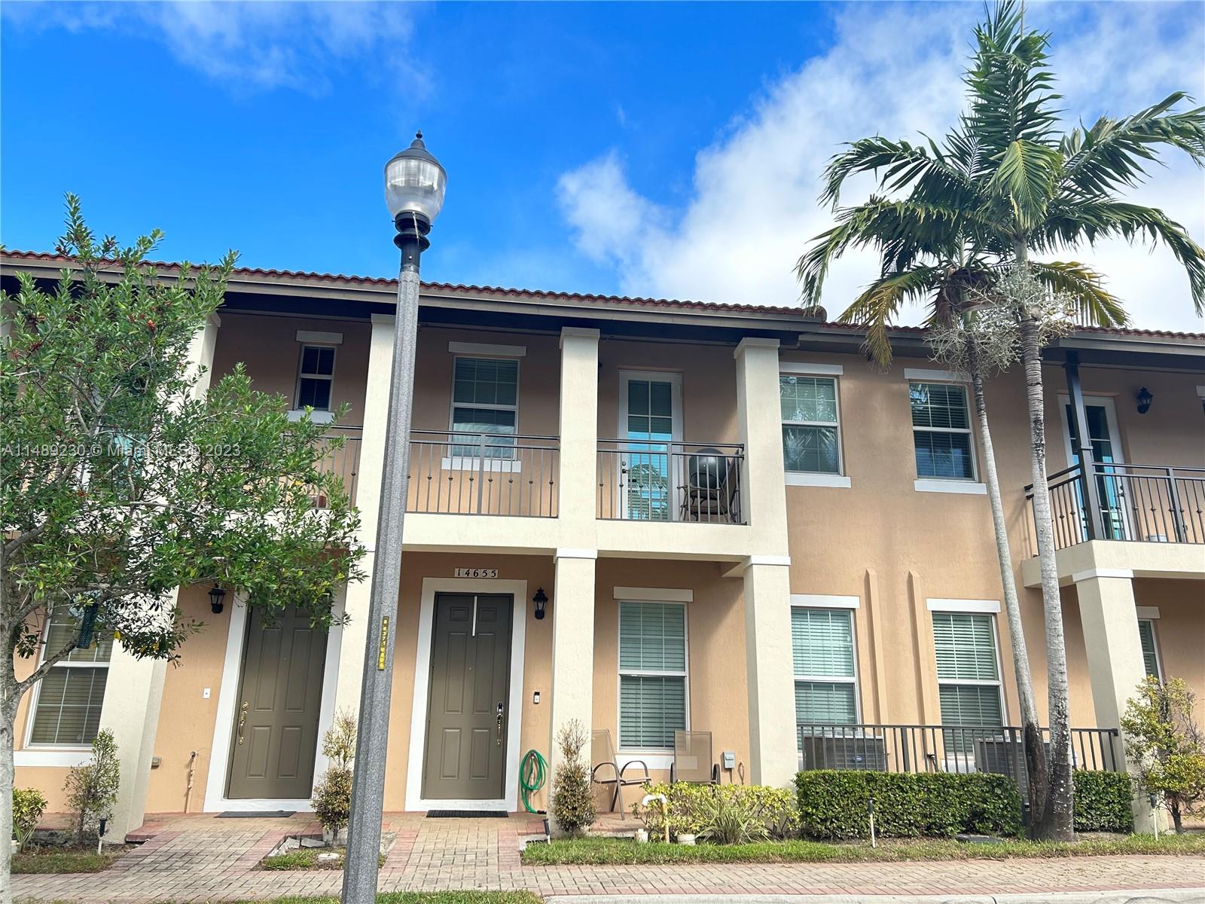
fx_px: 905
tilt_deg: +16.1
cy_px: 452
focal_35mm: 26
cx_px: 602
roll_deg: -0.5
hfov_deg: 67.3
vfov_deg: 53.1
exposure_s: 1/1449
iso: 50
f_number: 1.5
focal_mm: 5.7
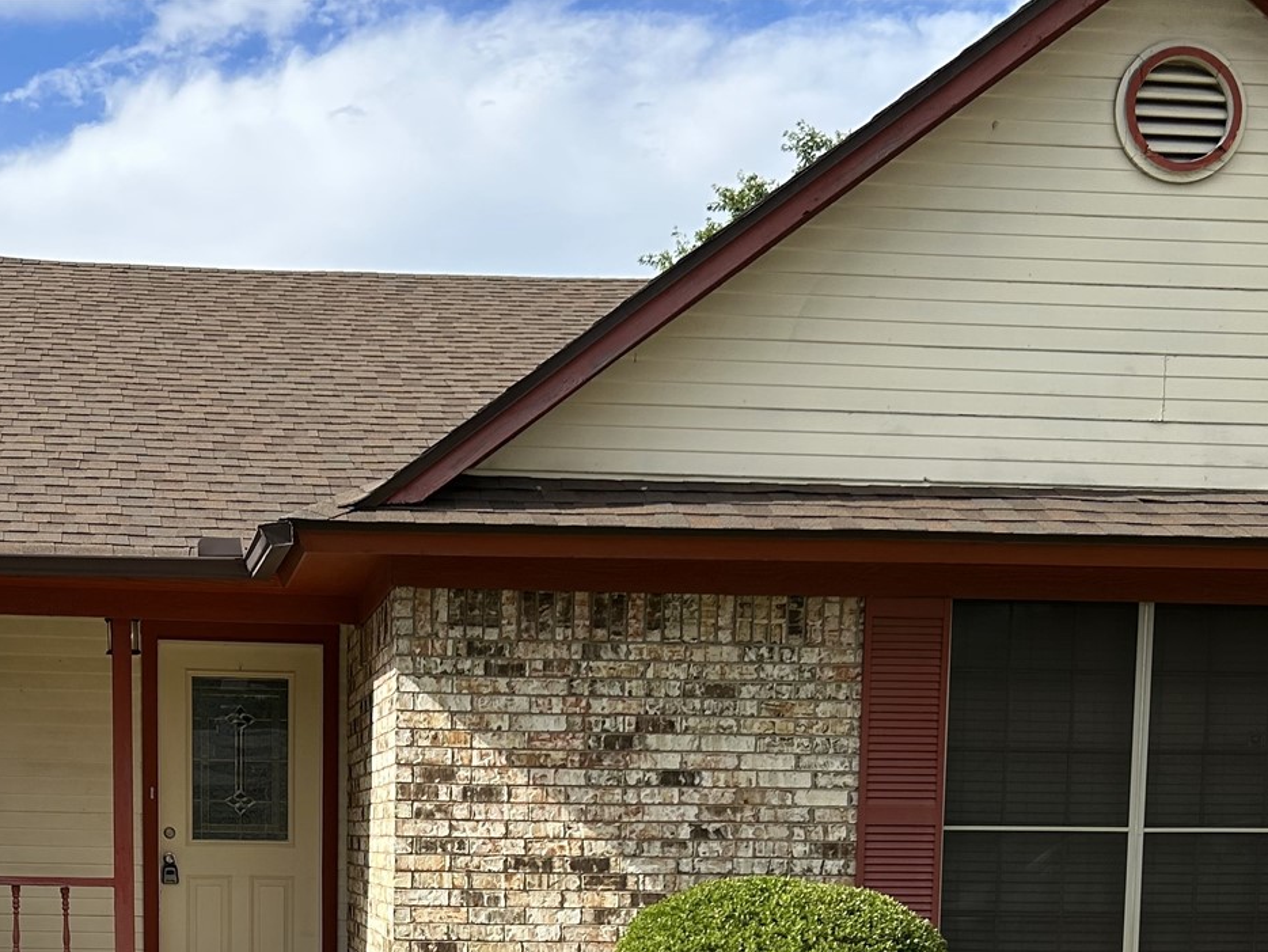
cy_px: 1040
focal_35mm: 57
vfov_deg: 24.1
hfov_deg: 33.4
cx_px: 409
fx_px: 2088
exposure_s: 1/2994
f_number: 1.5
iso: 50
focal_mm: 5.7
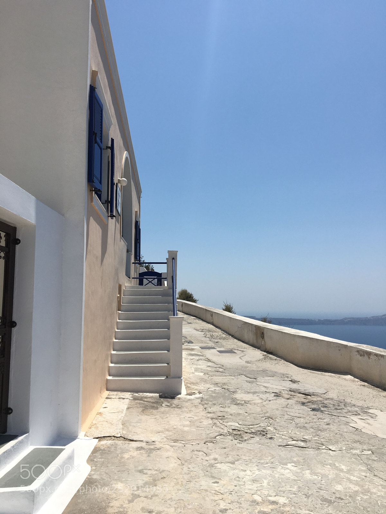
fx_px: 431
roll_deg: -1.7
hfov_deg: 48.2
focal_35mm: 29
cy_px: 257
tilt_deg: +7.3
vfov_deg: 61.7
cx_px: 193
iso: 25
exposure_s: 1/3497
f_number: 2.2
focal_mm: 4.15
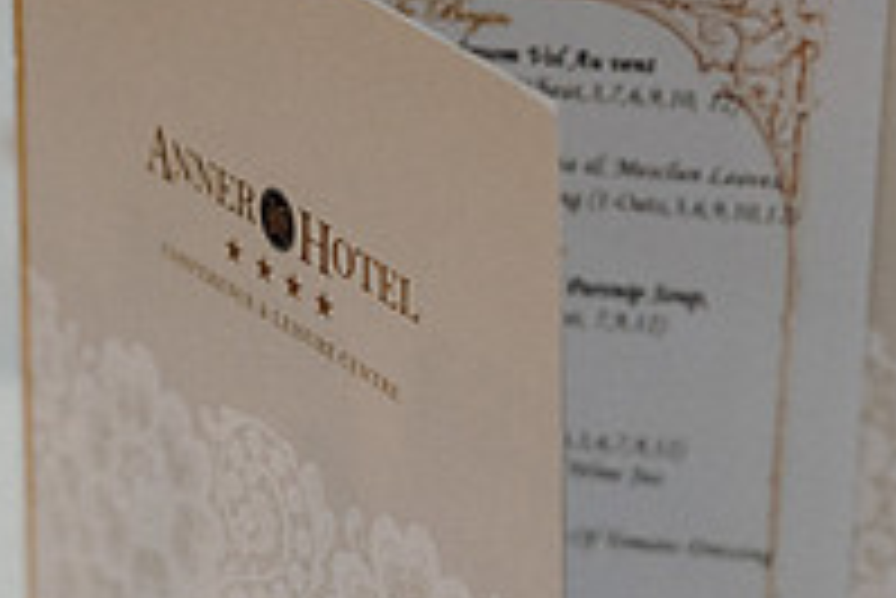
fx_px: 5081
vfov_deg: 6.7
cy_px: 447
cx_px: 270
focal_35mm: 204
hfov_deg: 10.1
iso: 2500
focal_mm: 70
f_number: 3.5
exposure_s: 1/160
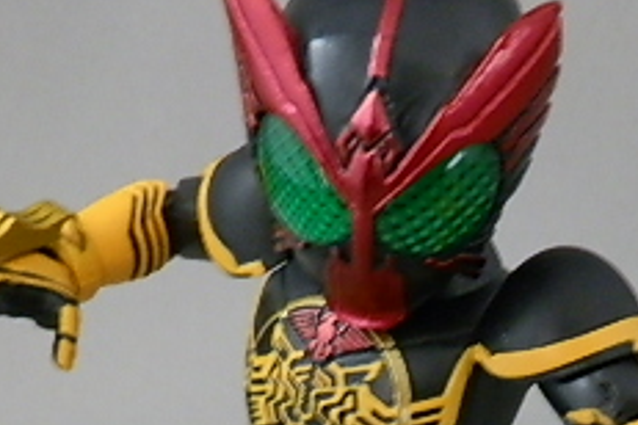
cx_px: 470
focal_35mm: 98
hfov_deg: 20.7
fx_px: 1737
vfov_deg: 13.4
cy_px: 557
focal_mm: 6.17
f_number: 3.5
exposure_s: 1/8
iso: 200
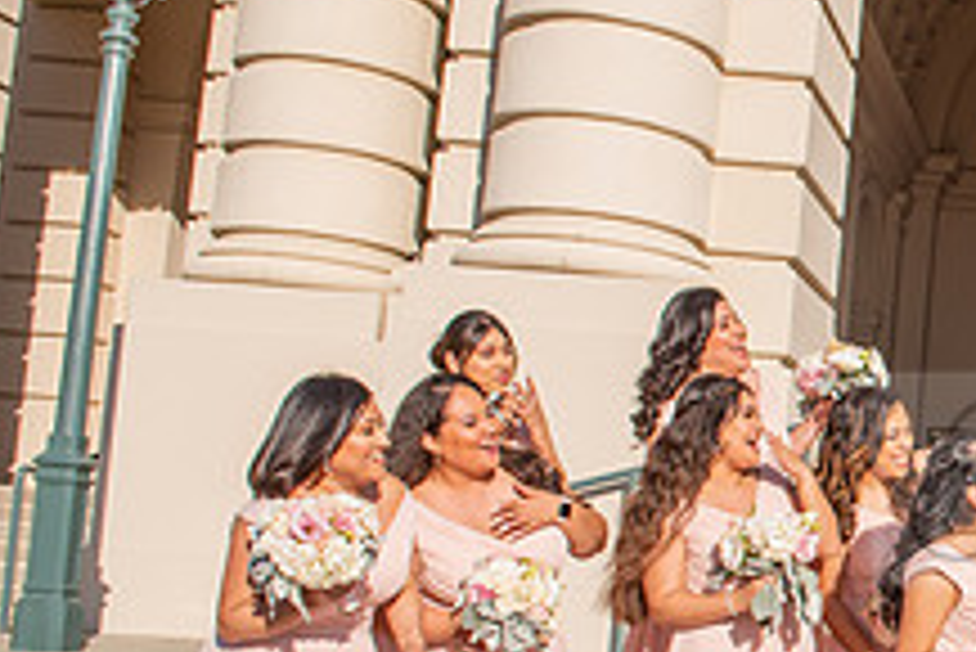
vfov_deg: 21.1
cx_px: 1264
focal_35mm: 64
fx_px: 1736
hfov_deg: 26.6
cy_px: 479
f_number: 10
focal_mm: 24
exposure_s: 1/200
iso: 100
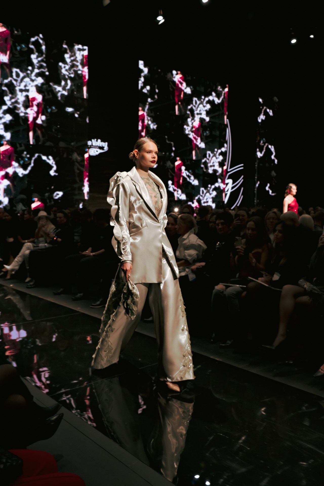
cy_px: 243
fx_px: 459
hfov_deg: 38.9
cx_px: 162
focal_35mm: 34
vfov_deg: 55.8
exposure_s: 1/125
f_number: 5
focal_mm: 34
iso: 2000
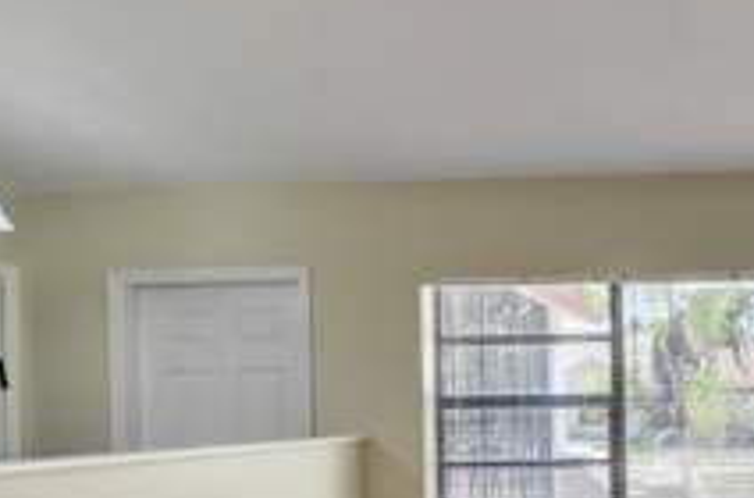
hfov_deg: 46.7
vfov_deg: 37.1
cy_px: 406
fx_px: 710
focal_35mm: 34
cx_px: 754
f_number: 8
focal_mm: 10
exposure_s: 1/125
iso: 640
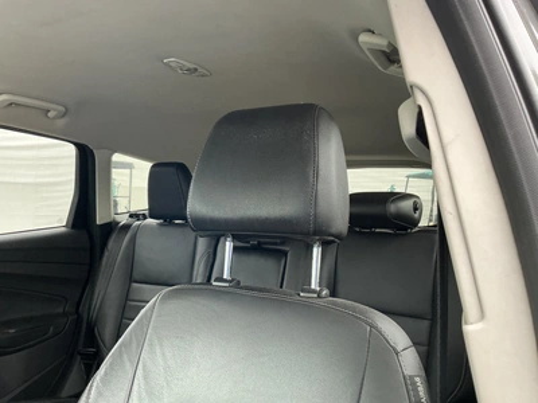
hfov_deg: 63.4
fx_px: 435
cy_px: 202
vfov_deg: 49.7
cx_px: 269
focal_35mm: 28
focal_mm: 3
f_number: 1.8
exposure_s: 1/60
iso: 125
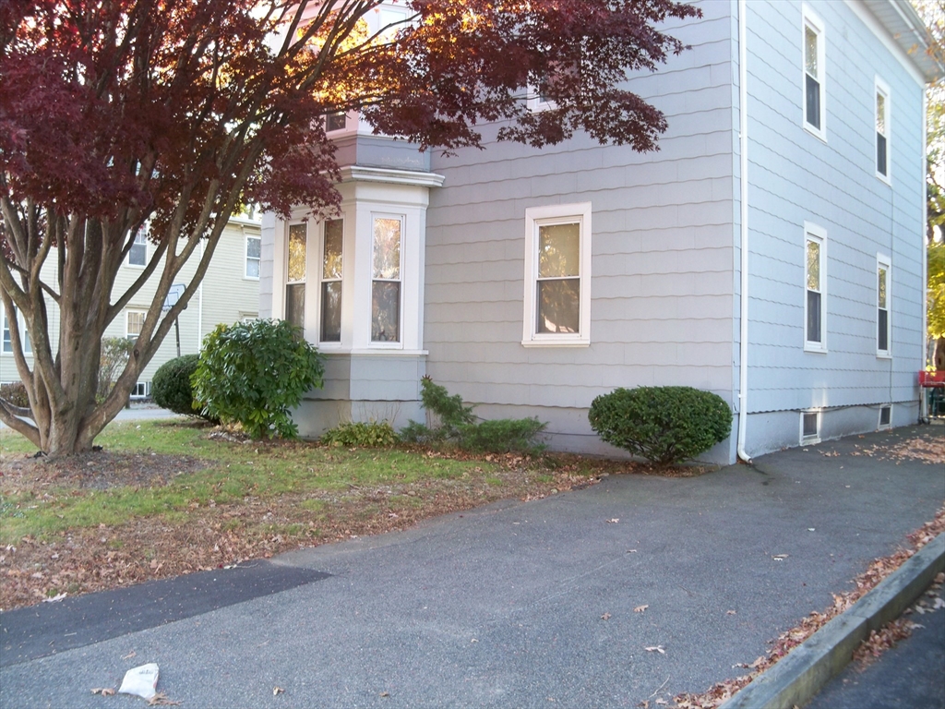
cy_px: 354
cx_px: 472
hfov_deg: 52.6
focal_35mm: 35
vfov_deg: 40.7
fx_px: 955
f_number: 3.5
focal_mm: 6.2
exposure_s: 1/30
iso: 80
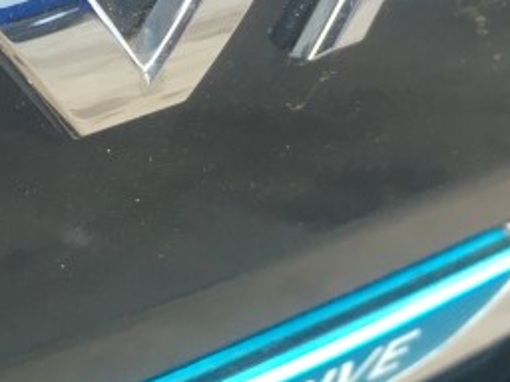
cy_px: 113
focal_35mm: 116
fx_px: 1709
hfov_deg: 16.8
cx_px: 60
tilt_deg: -47.3
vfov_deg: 12.7
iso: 25
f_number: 2.2
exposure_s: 1/40
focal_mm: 4.15
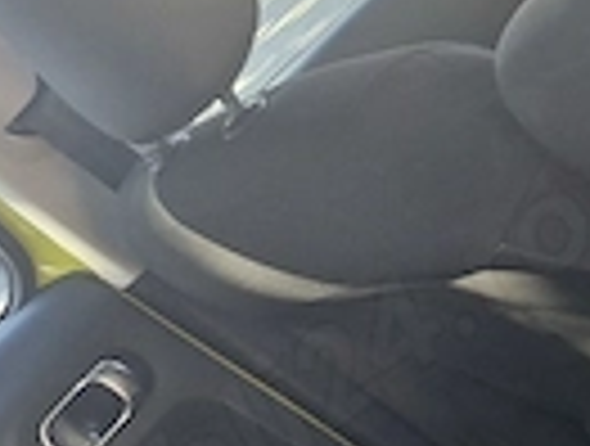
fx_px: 1795
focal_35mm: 105
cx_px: 1248
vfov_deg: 13.9
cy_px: 455
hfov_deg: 14.7
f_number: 1.8
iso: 160
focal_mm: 5.54
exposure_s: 1/180
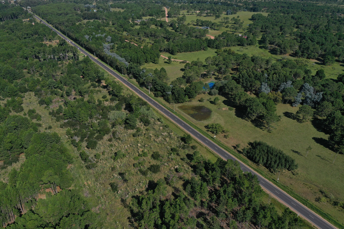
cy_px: 114
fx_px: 268
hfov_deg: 65.5
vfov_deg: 46.4
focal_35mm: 28
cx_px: 172
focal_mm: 10.26
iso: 100
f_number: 6.3
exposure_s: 1/800
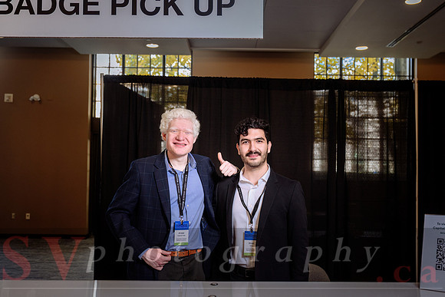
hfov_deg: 48.3
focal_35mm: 40
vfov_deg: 33.3
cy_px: 157
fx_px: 496
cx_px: 235
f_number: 4
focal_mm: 38
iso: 640
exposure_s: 1/125
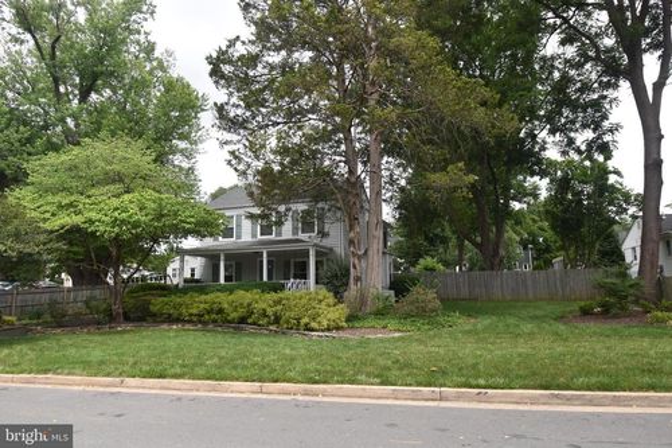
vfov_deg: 59.5
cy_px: 224
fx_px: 392
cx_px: 336
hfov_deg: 81.2
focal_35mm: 21
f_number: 8
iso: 100
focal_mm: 14
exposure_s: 1/100
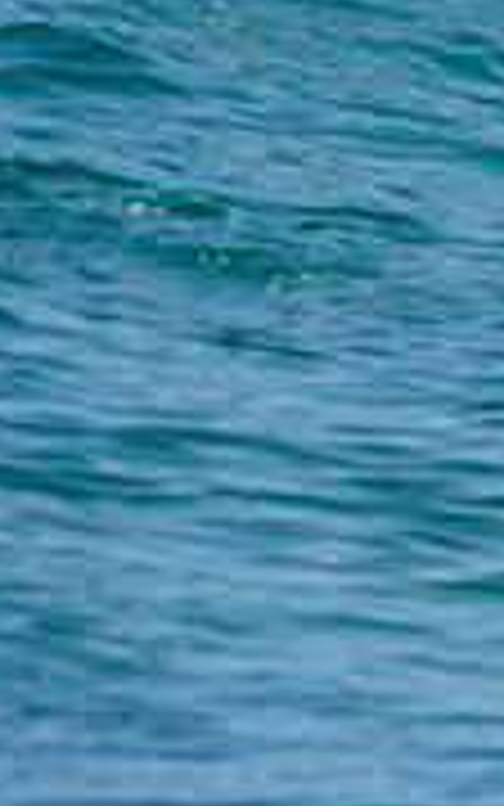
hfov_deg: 0.6
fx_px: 44402
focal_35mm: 2022
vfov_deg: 1.0
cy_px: -162
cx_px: 1503
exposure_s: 1/2000
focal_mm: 500
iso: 450
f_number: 5.6
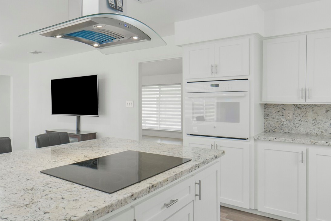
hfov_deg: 61.6
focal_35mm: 28
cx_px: 81
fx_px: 257
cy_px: 119
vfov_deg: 46.4
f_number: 11
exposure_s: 1/20
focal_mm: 14
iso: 500
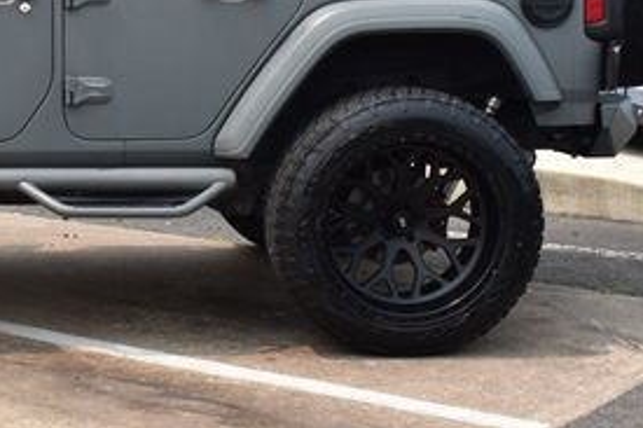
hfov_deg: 20.8
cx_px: -23
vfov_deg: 14.5
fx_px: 1681
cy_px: 180
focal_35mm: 94
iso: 400
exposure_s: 1/400
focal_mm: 27
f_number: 11
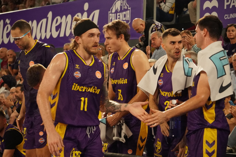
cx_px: 118
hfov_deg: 16.3
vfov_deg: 10.9
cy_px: 78
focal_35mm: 126
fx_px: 826
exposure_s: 1/1600
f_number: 5
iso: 6400
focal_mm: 84
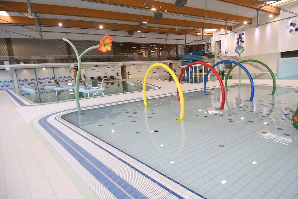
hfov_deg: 90.0
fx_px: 149
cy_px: 100
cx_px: 149
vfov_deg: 67.4
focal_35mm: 18
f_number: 4
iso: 1250
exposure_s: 1/500
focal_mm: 12
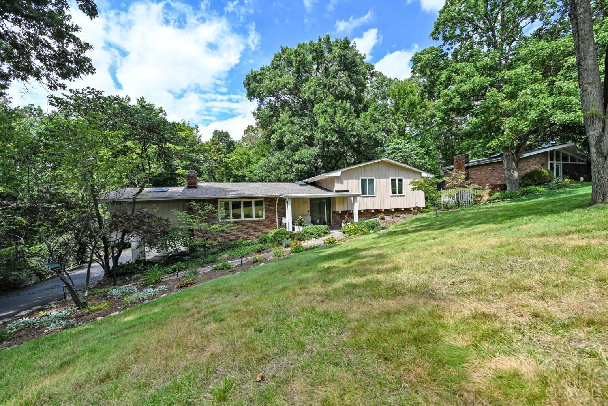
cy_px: 203
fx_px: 236
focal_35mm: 14
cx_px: 304
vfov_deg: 81.2
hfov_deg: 104.3
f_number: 6.3
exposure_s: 1/320
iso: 100
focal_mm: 14
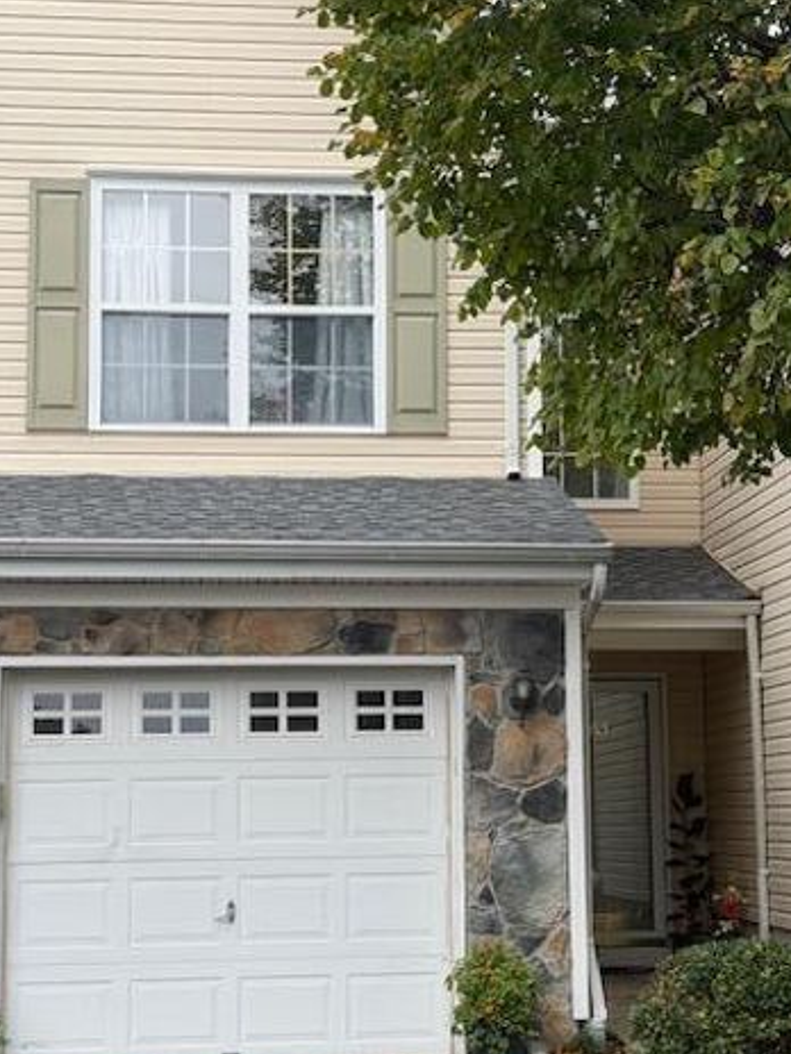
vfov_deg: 28.2
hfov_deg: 21.3
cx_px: 405
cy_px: 558
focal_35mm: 69
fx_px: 2102
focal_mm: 6.76
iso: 64
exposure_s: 1/1149
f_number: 1.78
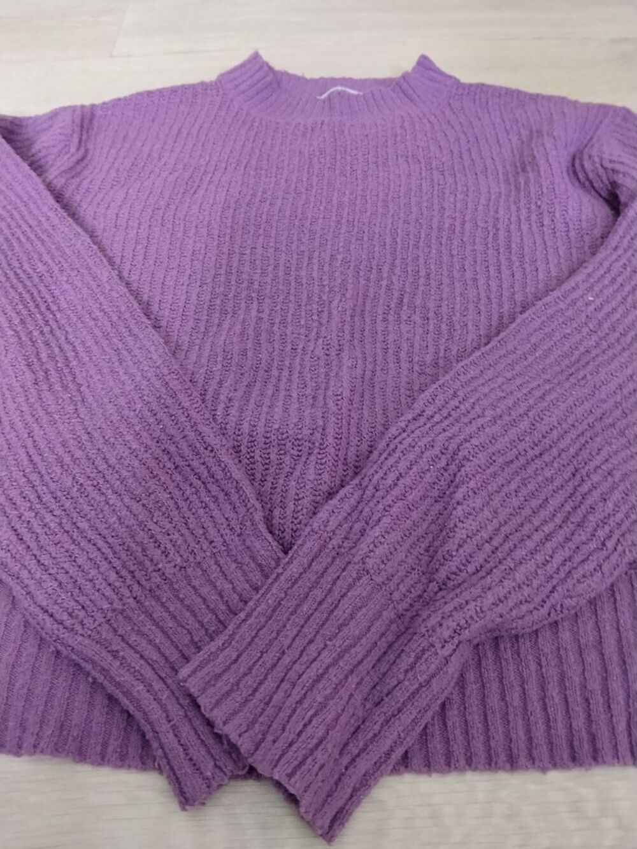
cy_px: 424
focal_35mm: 29
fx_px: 711
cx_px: 318
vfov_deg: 61.7
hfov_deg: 48.2
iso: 250
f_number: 1.8
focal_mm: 3.96
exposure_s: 1/25
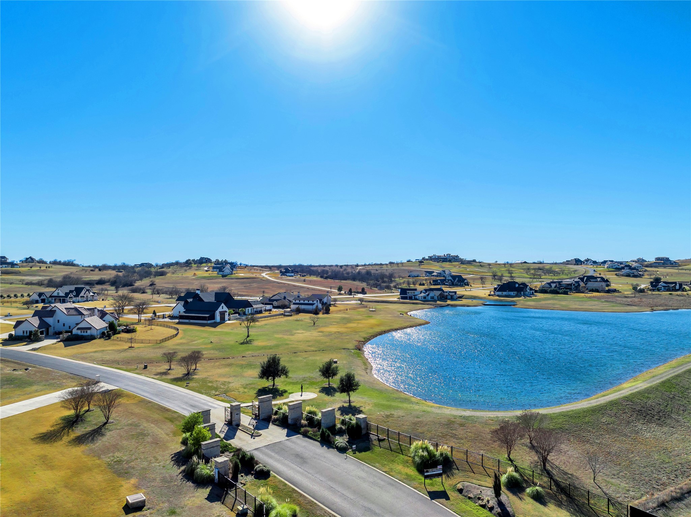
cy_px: 258
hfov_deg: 71.6
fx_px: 479
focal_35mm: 24
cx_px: 346
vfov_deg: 56.8
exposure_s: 1/3200
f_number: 2.8
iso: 160
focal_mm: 12.29
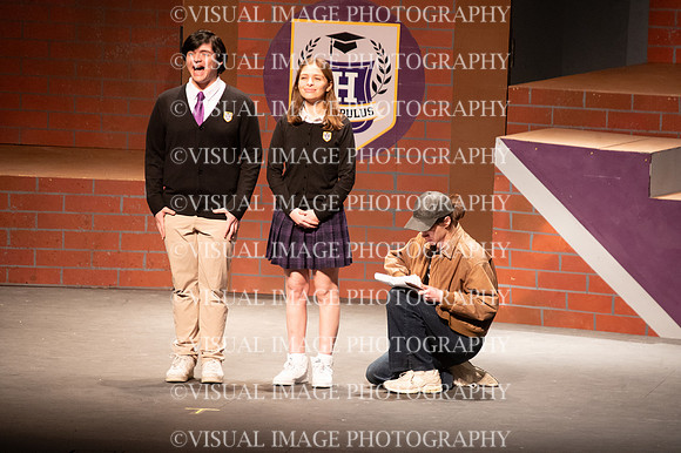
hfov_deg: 5.6
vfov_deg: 3.7
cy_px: 226
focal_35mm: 370
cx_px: 340
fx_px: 6995
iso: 5600
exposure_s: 1/160
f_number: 6.3
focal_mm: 370
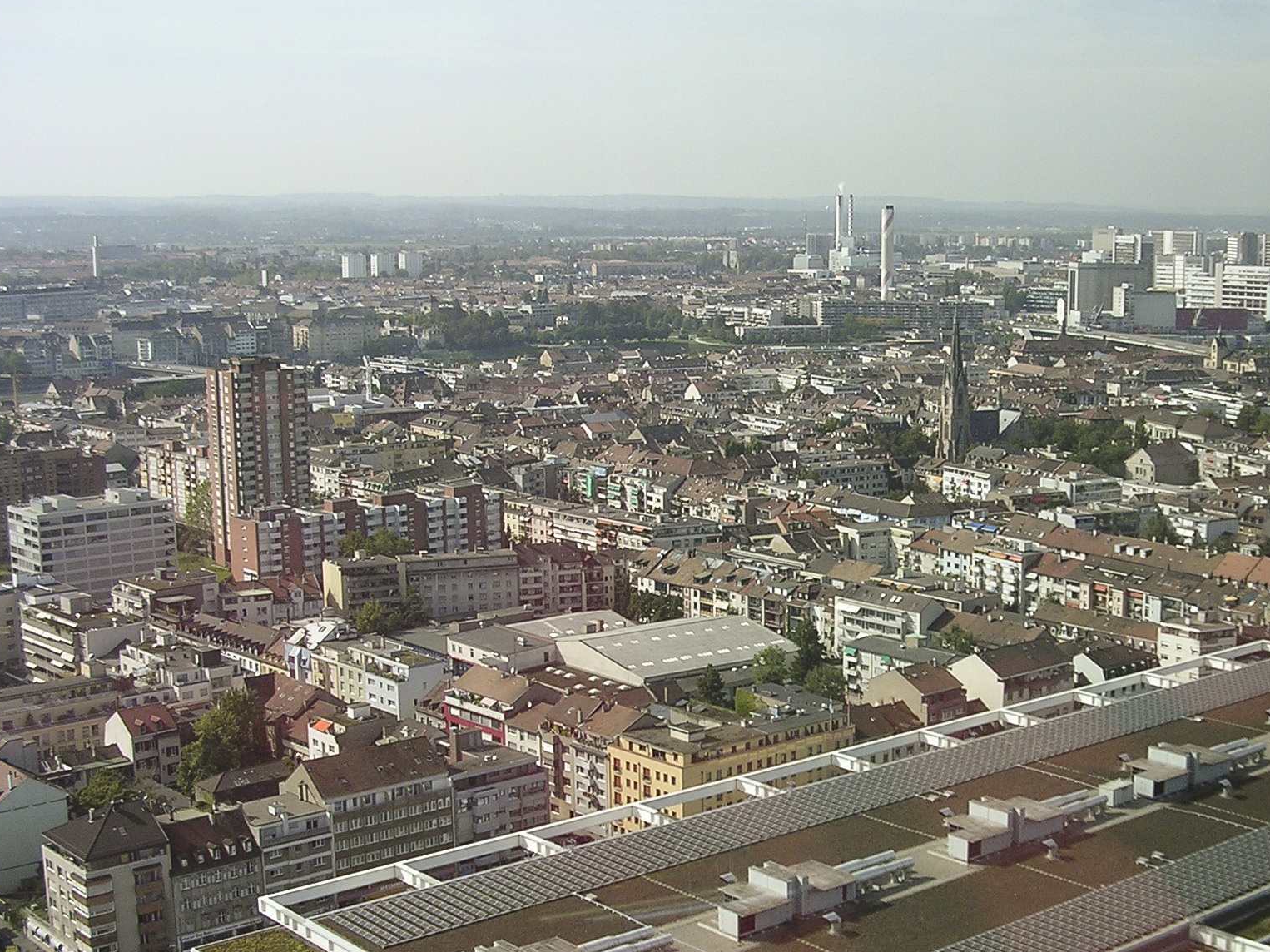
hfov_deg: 37.2
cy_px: 553
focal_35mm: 51
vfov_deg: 28.5
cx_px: 827
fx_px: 1871
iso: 100
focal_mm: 5.8
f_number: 2.8
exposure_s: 1/490
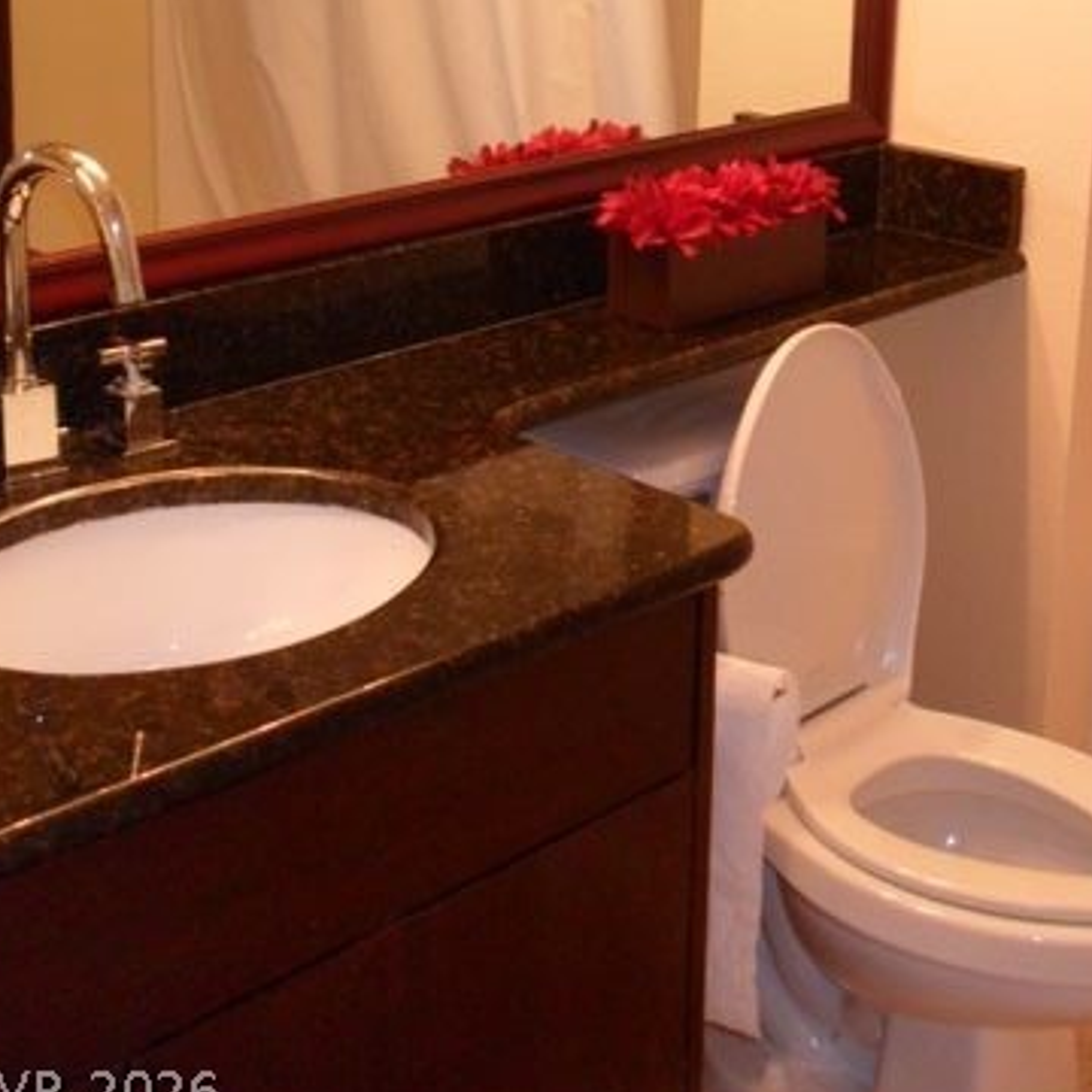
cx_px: 679
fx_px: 1963
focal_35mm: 55
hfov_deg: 31.0
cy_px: 164
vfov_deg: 30.1
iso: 200
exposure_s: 1/45
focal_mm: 6.3
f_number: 3
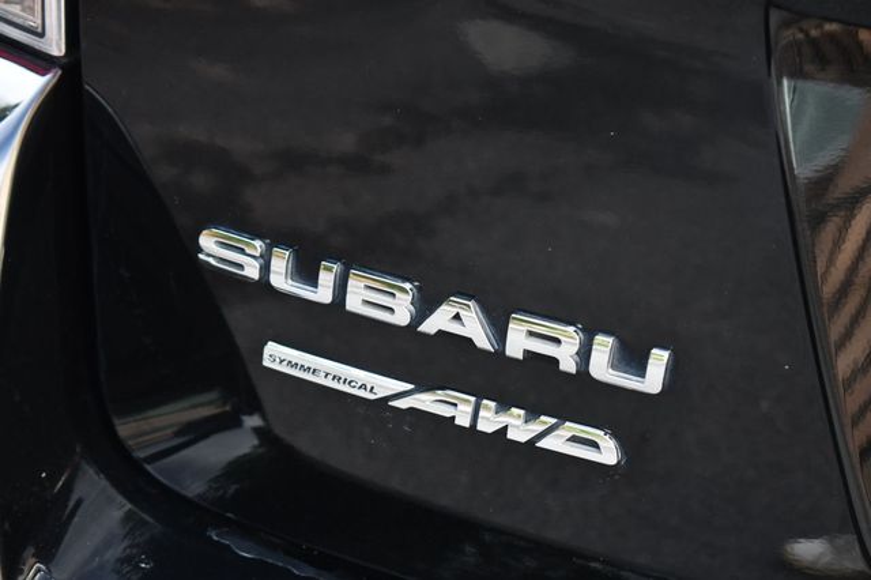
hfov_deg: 24.8
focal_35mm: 82
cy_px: 290
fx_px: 1983
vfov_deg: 16.6
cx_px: 436
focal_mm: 55
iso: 800
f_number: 5.6
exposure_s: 1/160
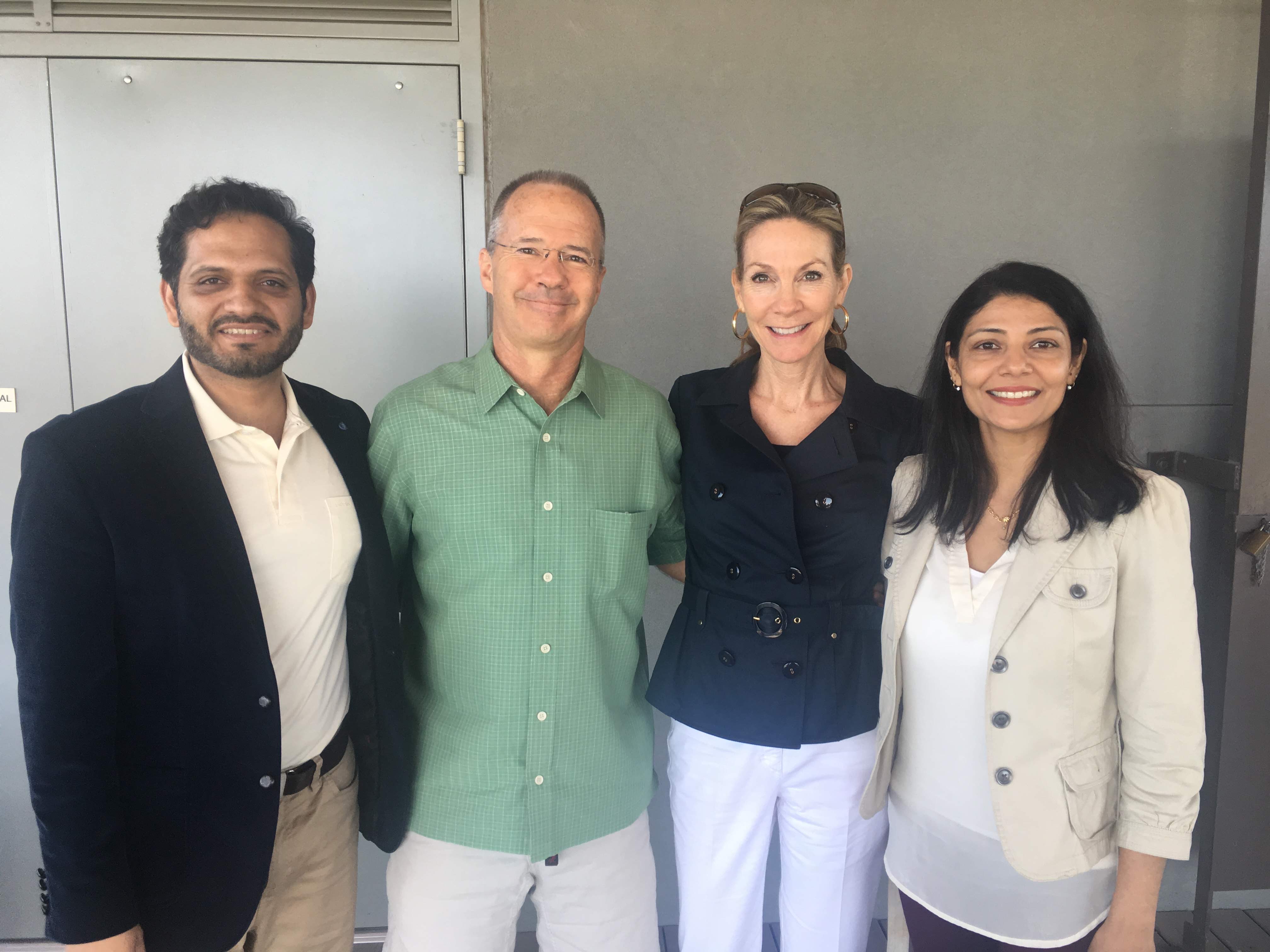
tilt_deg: -8.1
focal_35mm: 29
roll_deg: +0.2
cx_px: 635
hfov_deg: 61.7
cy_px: 476
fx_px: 1064
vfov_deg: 48.2
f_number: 2.2
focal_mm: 4.15
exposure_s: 1/120
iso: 32
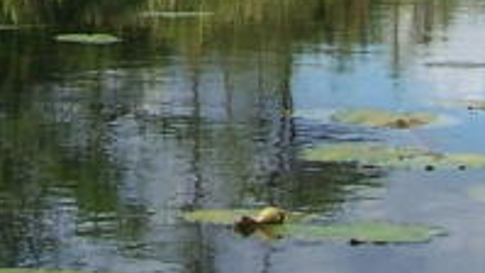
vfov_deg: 5.5
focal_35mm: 213
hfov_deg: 10.1
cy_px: -327
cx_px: 39
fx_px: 2740
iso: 80
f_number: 4
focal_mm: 6.3
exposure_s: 1/800
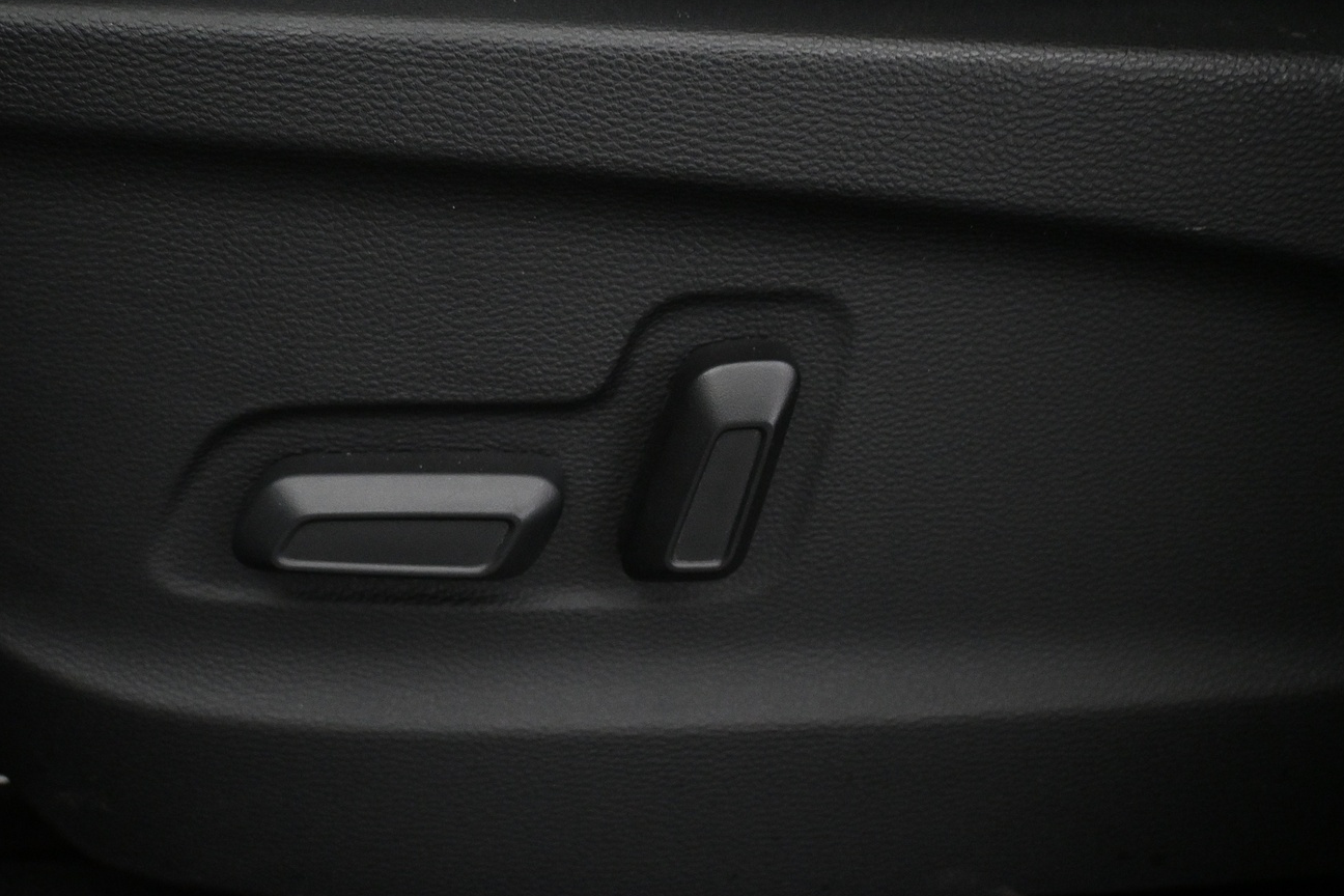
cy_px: 393
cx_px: 524
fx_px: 1505
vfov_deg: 33.1
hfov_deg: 47.8
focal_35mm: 40
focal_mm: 21.5
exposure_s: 1/50
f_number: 4
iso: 4000
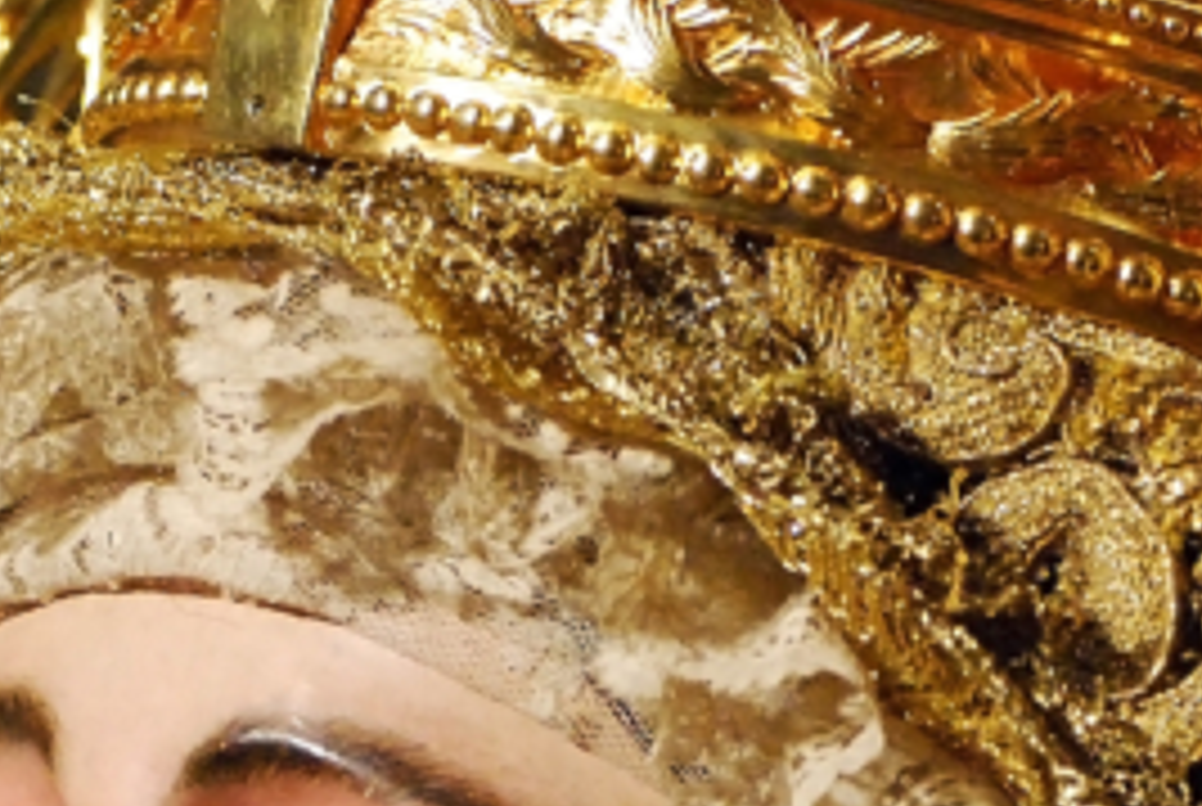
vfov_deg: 2.2
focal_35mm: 632
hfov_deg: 3.3
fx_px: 21137
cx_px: 356
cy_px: 1398
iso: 1600
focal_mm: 110
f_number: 4.8
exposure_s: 1/30
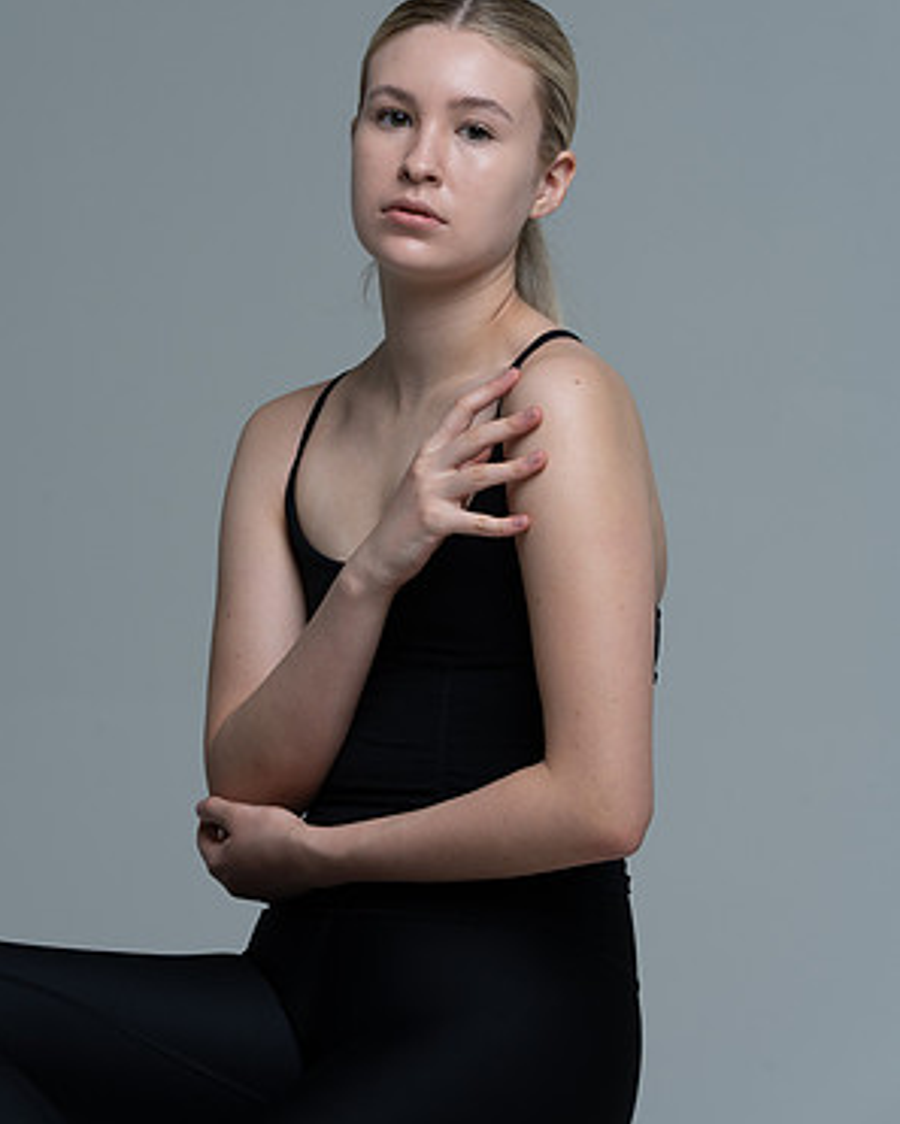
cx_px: 448
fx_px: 6557
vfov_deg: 9.8
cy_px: 476
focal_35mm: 197
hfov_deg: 7.9
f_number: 9
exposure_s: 1/160
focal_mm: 173
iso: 320
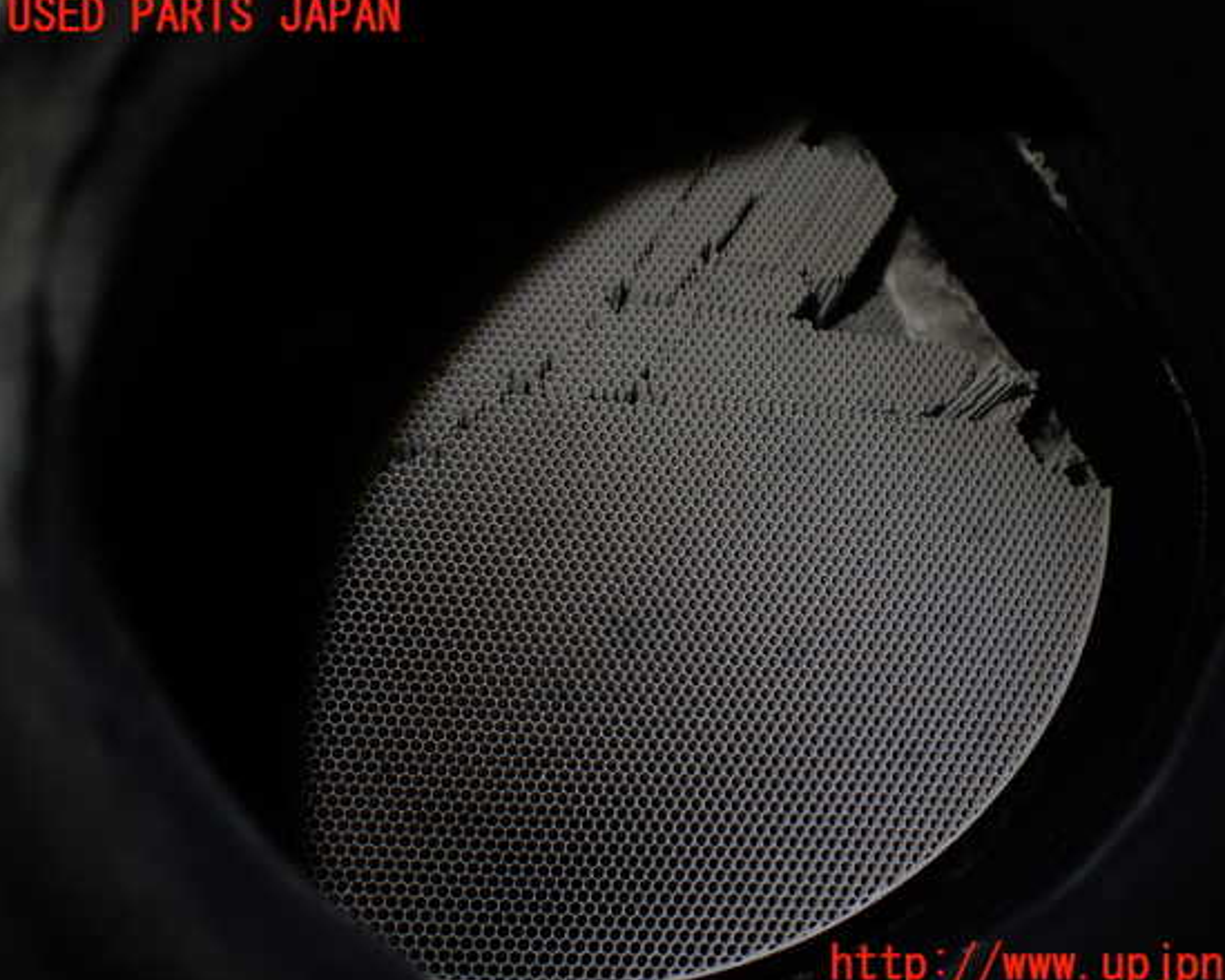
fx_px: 1160
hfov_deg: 55.6
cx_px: 665
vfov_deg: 45.8
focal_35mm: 32
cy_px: 491
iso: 160
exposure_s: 1/125
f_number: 2.3
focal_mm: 5.4
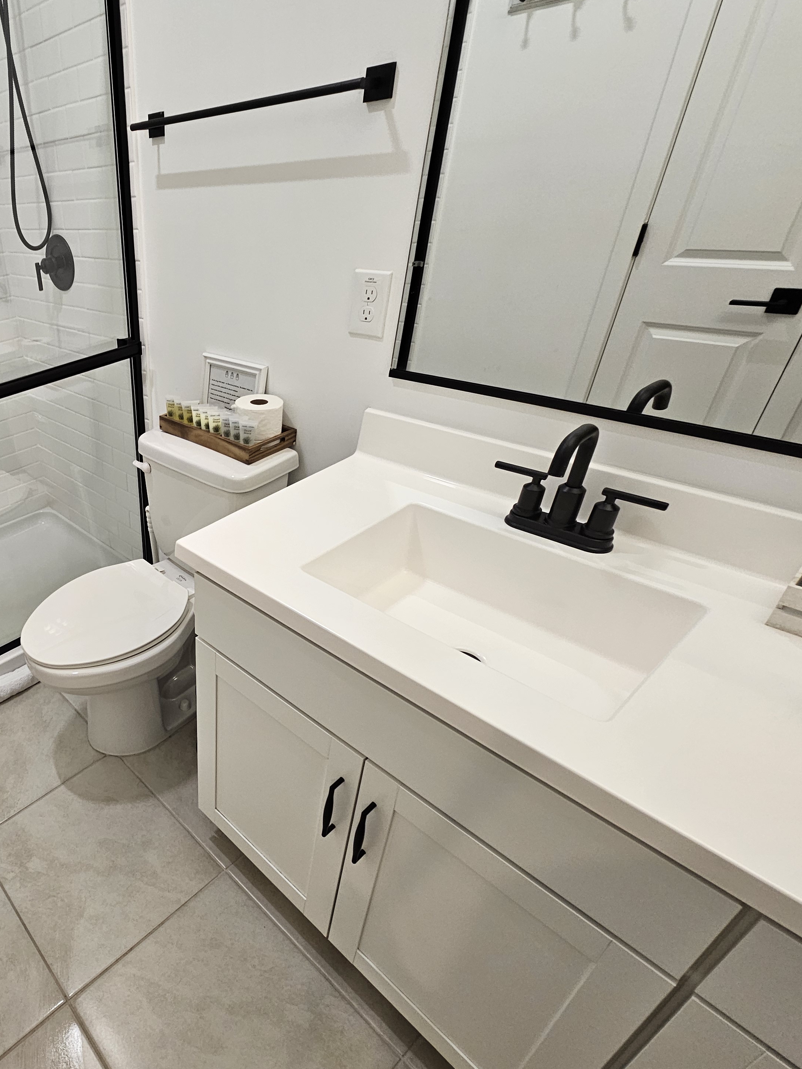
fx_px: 556
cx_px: 86
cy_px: 539
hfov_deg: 61.0
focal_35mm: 18
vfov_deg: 87.8
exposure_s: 1/60
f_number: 2.2
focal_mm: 2.2
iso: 125
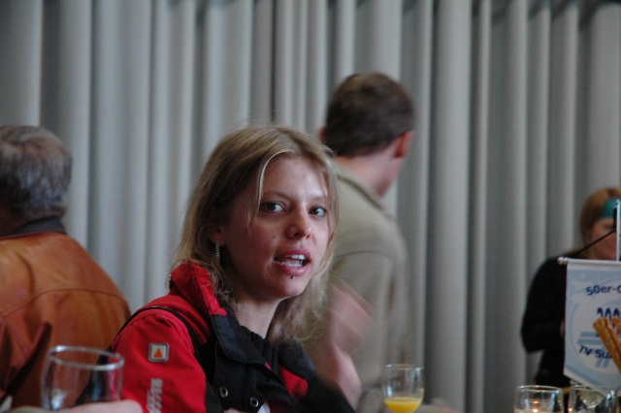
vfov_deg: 13.0
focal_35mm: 105
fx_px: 1810
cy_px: 206
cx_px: 310
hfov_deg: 19.5
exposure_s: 1/40
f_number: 4.5
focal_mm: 70
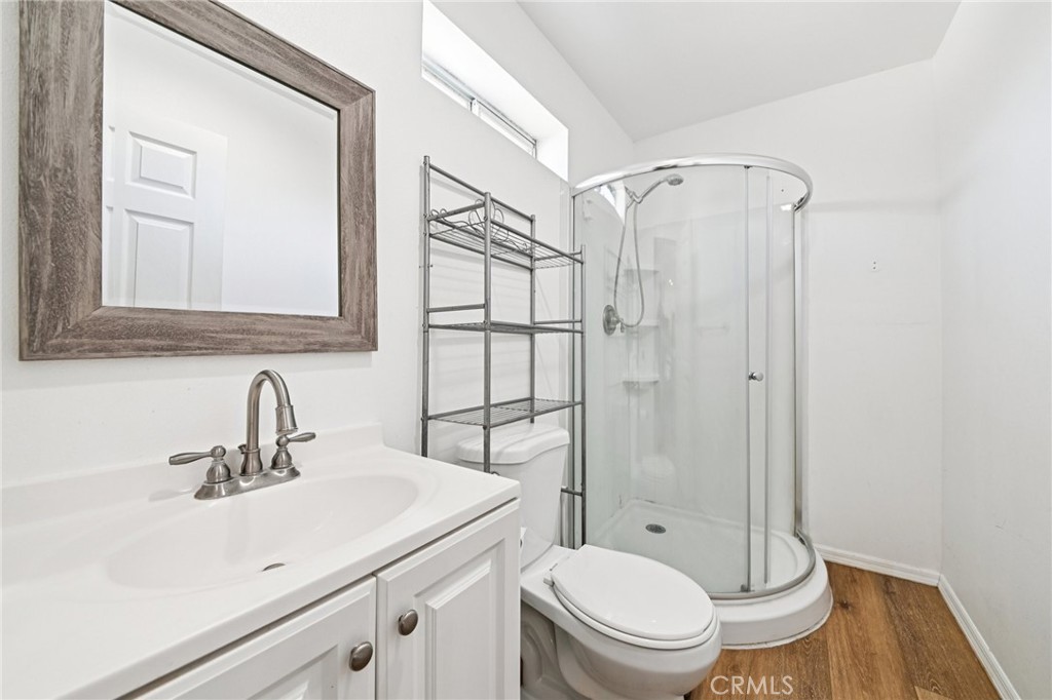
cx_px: 526
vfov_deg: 90.0
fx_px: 351
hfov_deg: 112.6
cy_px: 350
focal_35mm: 12
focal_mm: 12
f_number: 8
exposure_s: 1/8
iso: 250
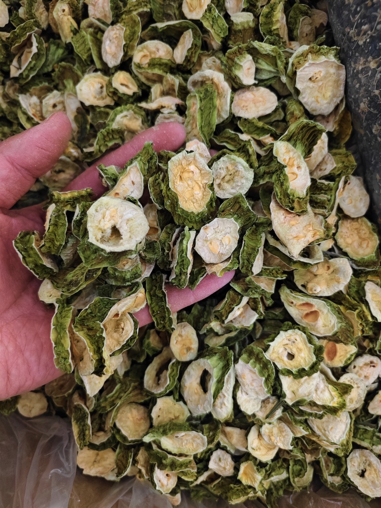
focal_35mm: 23
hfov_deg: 58.9
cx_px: 190
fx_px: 338
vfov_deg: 73.9
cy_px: 254
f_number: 1.88
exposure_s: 1/510
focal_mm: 5.56
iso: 4611
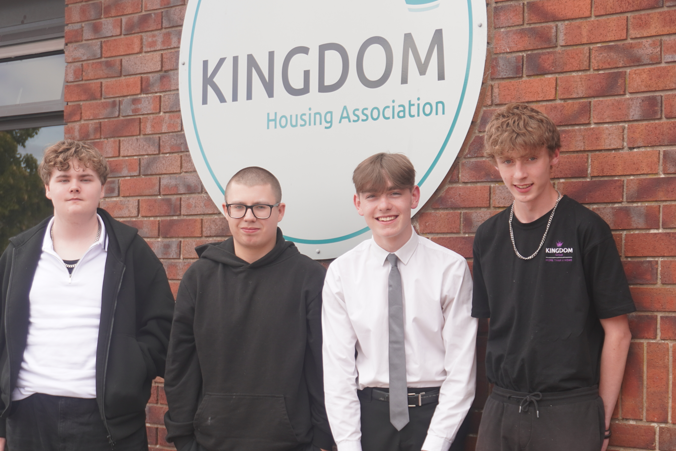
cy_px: 296
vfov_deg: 17.9
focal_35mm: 76
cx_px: 372
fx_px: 1427
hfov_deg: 26.6
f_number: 5.6
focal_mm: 36
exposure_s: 1/160
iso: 125
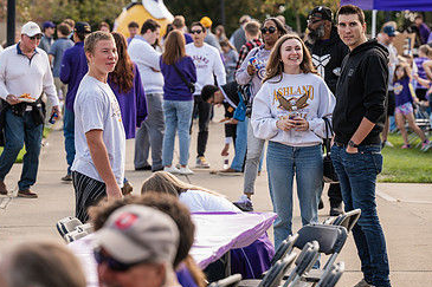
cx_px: 278
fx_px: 2099
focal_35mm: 175
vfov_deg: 7.8
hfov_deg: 11.7
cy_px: 76
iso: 160
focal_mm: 110
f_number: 3.5
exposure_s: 1/250
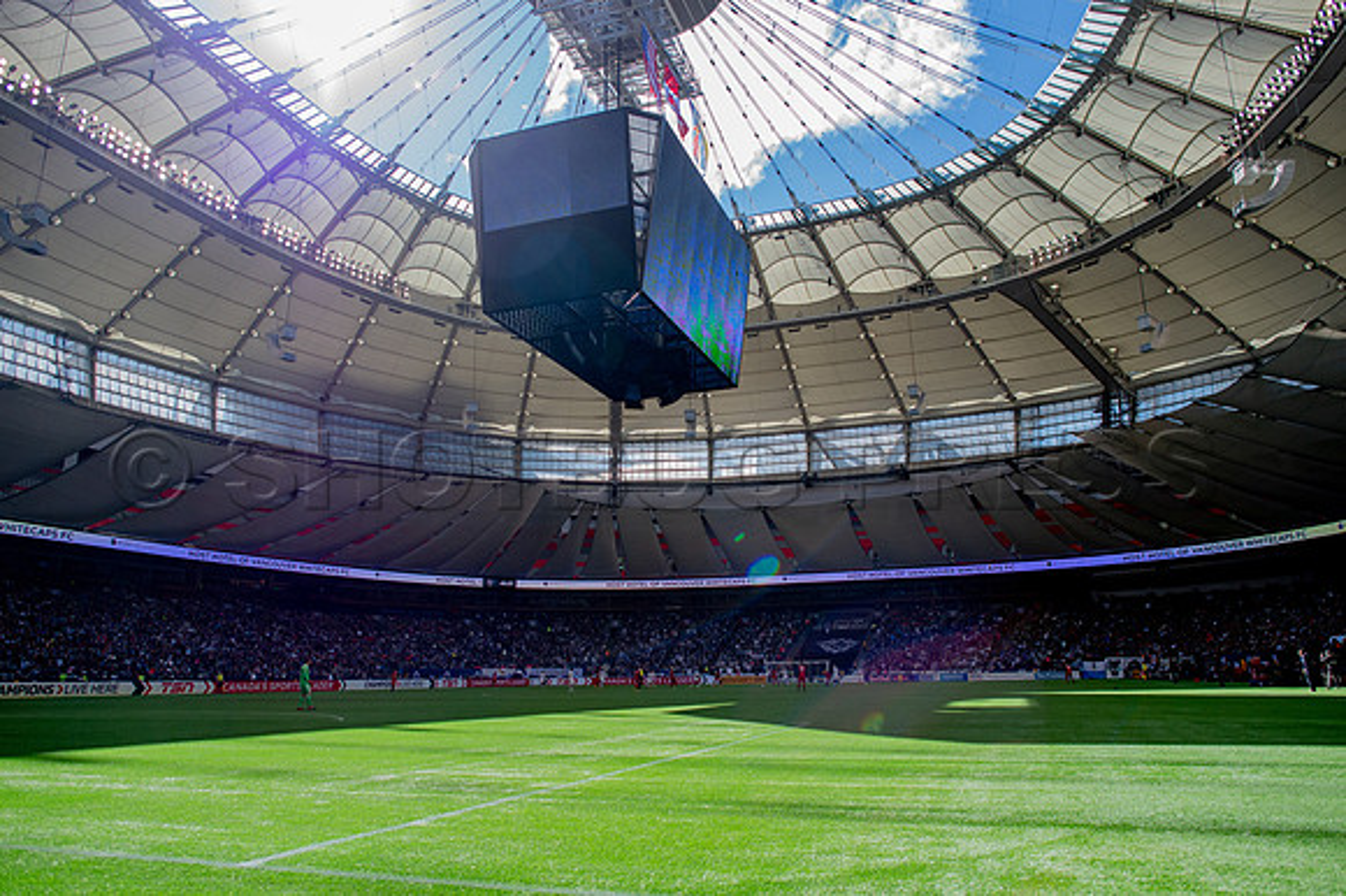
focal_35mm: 24
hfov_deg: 73.8
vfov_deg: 53.1
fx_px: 897
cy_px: 448
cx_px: 673
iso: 1250
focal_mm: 24
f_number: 3.2
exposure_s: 1/8000
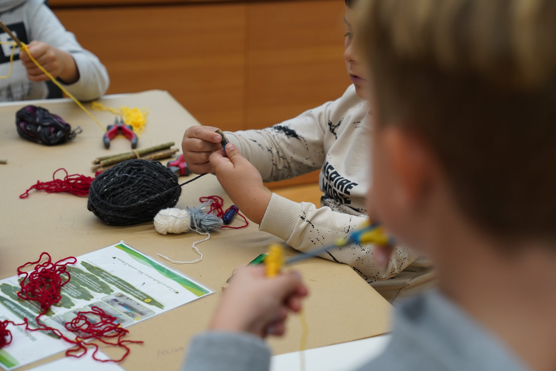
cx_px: 278
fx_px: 1066
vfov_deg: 19.7
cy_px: 186
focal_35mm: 69
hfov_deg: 29.2
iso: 1000
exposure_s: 1/160
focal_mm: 69
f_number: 4
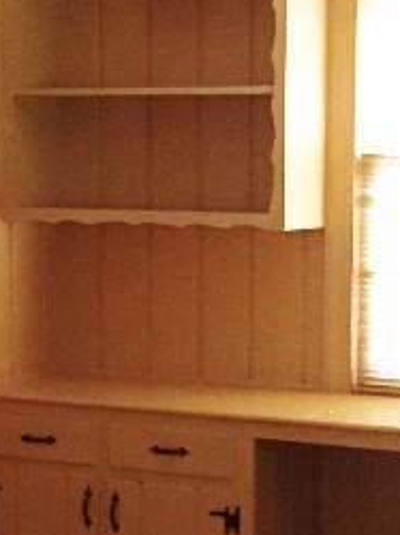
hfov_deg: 12.4
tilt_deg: -6.8
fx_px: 1837
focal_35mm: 119
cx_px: 193
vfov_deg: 16.5
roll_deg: +0.3
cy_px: 362
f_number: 2.2
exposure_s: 1/30
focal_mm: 4.15
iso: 250
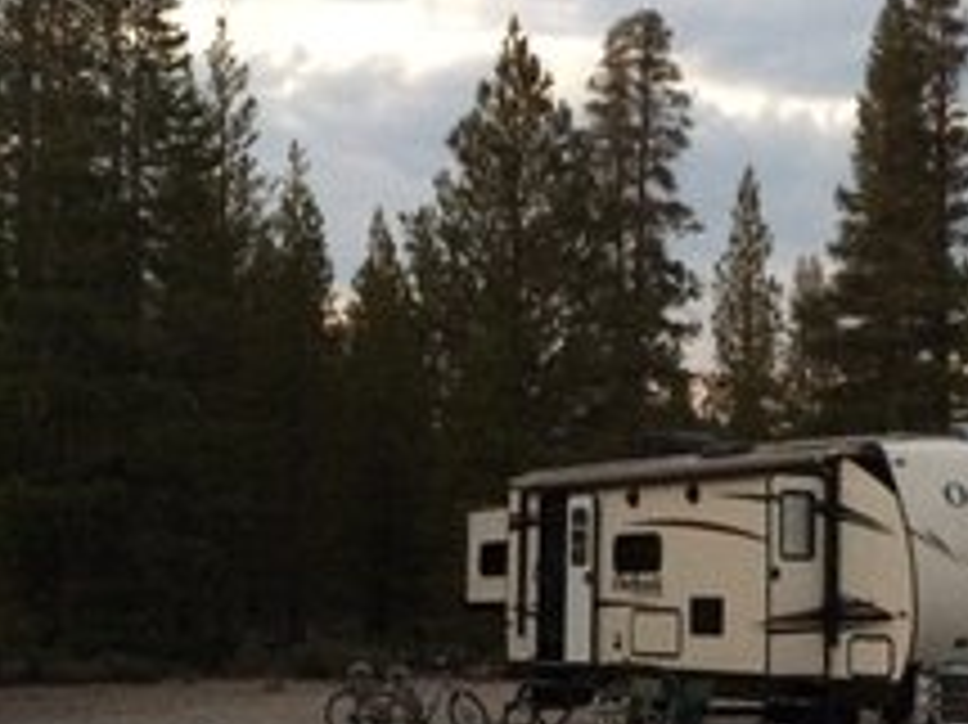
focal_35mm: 72
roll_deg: -0.3
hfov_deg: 26.6
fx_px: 2012
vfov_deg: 20.1
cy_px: 607
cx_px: 750
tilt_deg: -1.2
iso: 320
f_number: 2.2
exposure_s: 1/15
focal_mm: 4.15
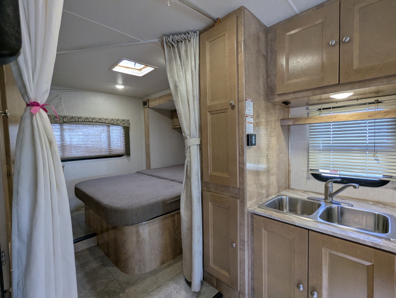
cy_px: 149
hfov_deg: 94.4
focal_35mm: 16
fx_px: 183
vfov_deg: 78.2
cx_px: 198
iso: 144
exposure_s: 1/101
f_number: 2.2
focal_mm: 2.35
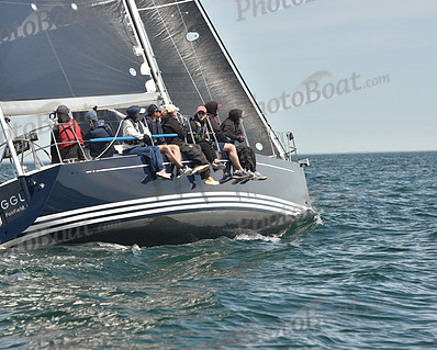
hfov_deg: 11.8
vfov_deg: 9.4
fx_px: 2123
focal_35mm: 164
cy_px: 166
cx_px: 179
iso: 250
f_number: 5.6
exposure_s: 1/640
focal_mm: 120
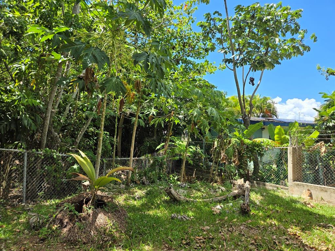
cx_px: 168
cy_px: 126
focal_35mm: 23
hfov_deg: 73.9
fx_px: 223
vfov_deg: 58.9
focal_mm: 5.4
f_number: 1.8
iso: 25
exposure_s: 1/934
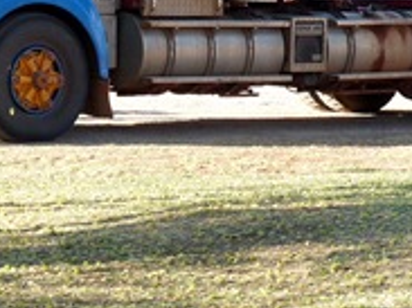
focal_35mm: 251
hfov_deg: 7.9
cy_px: -87
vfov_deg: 5.9
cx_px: 200
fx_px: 2985
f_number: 4
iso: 100
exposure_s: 1/125
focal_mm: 11.5
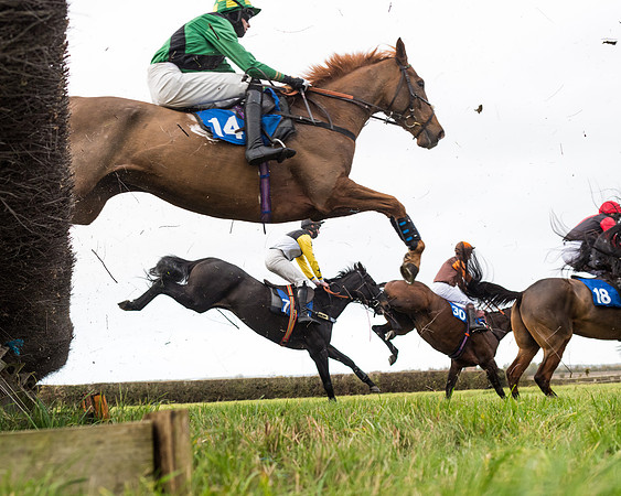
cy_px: 248
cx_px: 296
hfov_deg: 42.8
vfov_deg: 34.8
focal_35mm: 43
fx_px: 792
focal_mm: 35
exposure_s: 1/1250
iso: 1600
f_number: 5
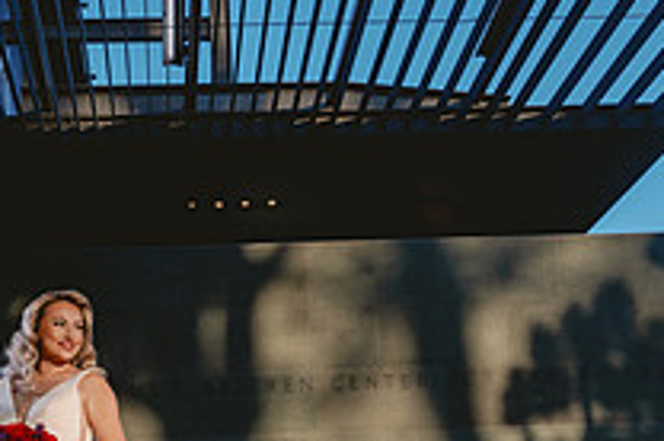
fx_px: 1234
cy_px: 390
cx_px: 192
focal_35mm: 67
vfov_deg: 19.9
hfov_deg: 29.8
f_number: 5.6
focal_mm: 24
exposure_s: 1/200
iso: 64
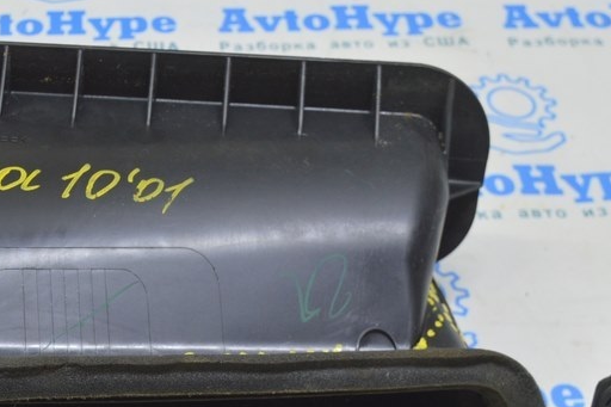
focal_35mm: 78
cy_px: 366
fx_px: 1323
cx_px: 95
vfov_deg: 17.2
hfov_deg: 25.4
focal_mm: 26
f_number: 5.6
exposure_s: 1/20
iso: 400
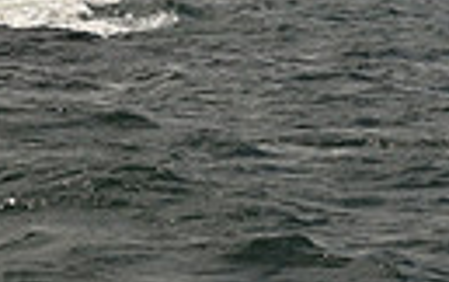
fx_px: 3933
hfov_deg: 6.5
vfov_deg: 3.9
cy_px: -658
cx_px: -127
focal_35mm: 321
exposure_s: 1/2000
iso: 320
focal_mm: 70
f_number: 6.3
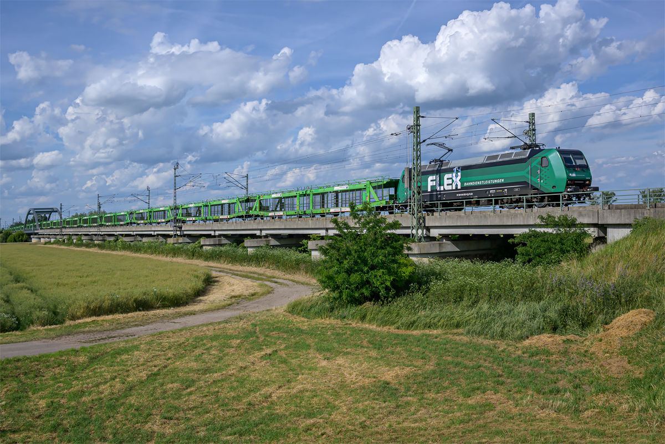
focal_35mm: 33
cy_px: 222
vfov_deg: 40.0
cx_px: 332
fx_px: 610
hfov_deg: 57.2
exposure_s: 1/1000
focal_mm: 22
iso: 200
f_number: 8
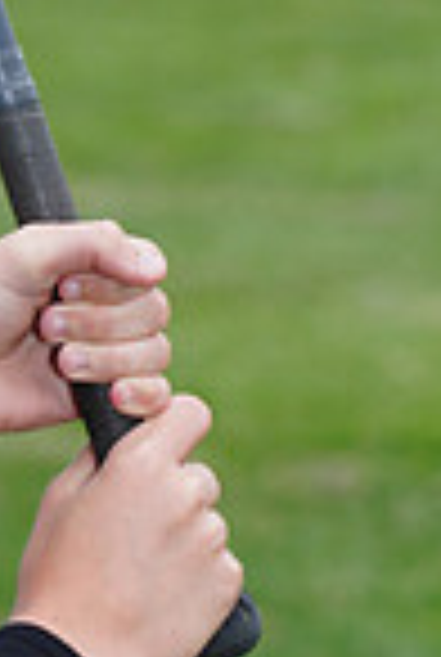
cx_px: -367
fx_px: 12764
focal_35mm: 698
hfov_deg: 2.0
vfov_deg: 2.9
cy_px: -297
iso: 200
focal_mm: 176
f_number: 9
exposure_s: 1/160
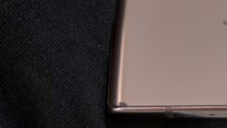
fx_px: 1029
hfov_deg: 12.3
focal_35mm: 171
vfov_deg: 6.7
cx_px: 271
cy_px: -178
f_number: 1.78
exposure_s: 1/50
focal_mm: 6.76
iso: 50
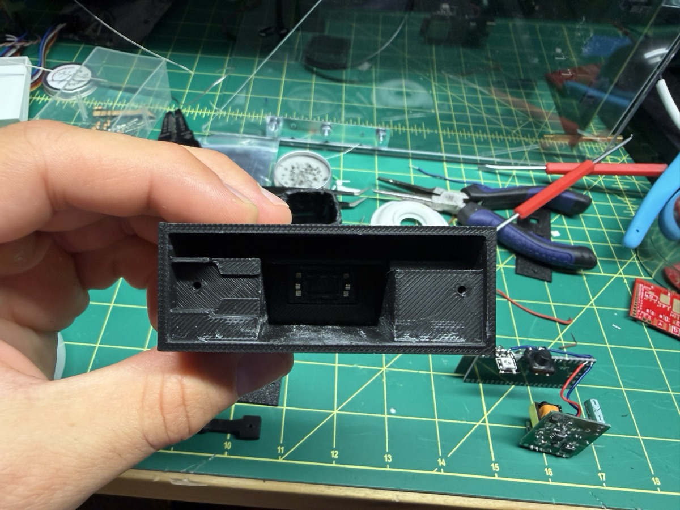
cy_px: 255
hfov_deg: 71.6
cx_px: 340
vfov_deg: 56.8
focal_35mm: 24
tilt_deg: -52.8
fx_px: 471
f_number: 2.2
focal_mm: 2.22
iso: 200
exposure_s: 1/60
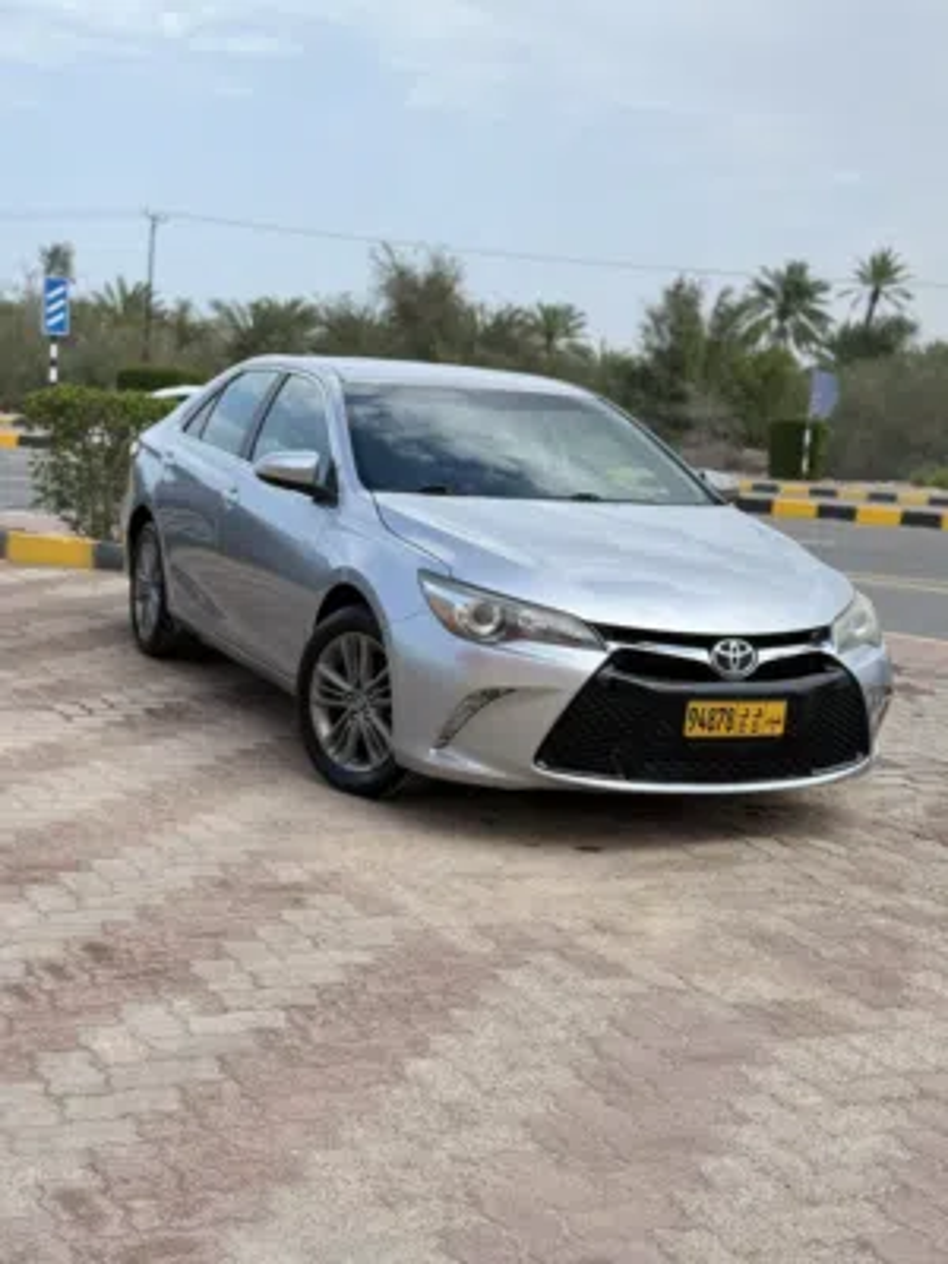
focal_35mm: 48
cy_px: 632
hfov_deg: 30.3
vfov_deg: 39.7
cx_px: 474
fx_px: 1753
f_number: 1.78
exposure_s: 1/3891
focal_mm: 6.76
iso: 64
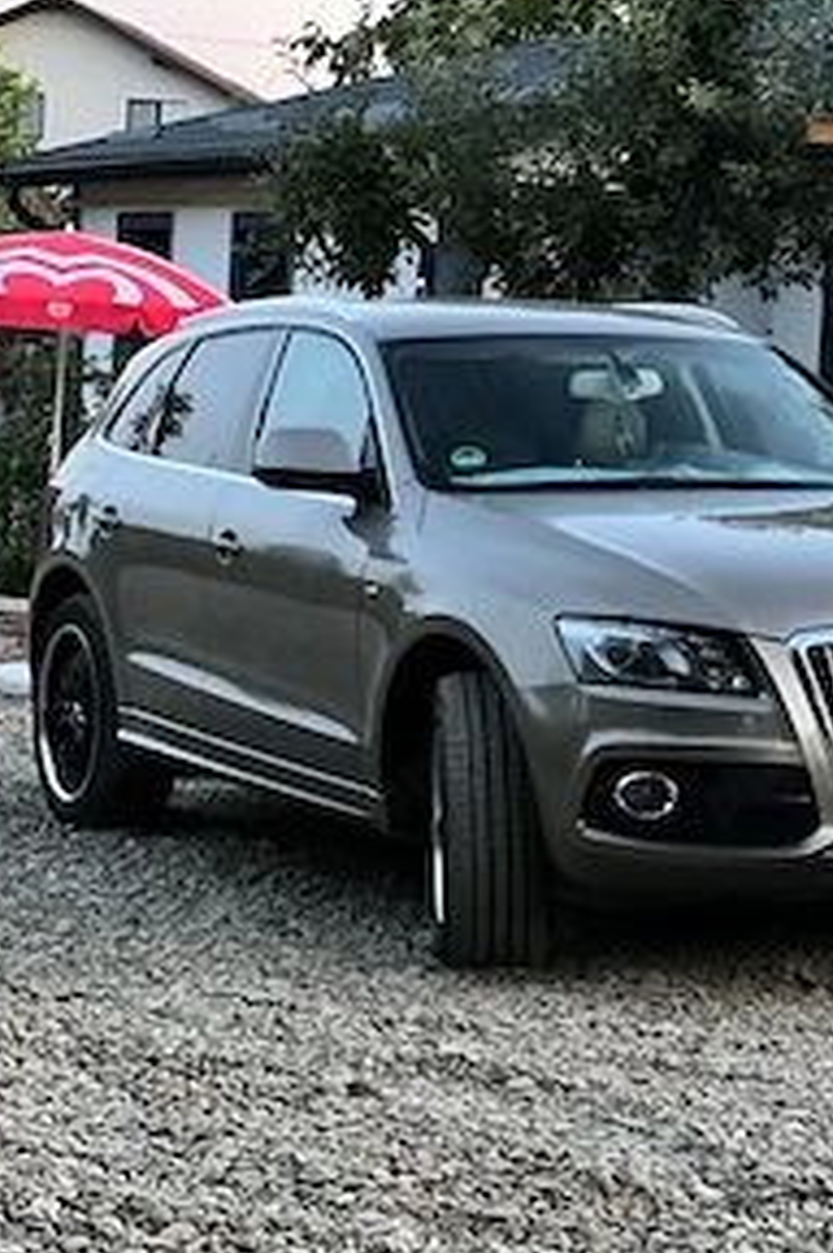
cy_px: 767
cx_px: 590
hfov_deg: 12.3
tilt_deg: -5.2
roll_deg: -2.5
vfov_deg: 18.4
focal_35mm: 111
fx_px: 3862
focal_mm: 9
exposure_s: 1/15
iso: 800
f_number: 2.8
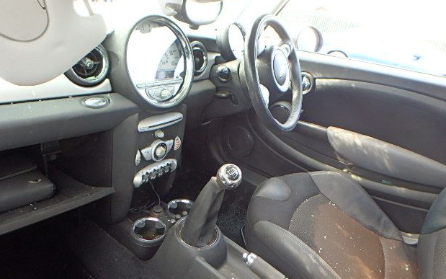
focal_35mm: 23
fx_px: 280
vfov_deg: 52.8
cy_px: 120
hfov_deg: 77.2
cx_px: 221
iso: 200
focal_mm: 3.7
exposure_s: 1/50
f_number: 3.5
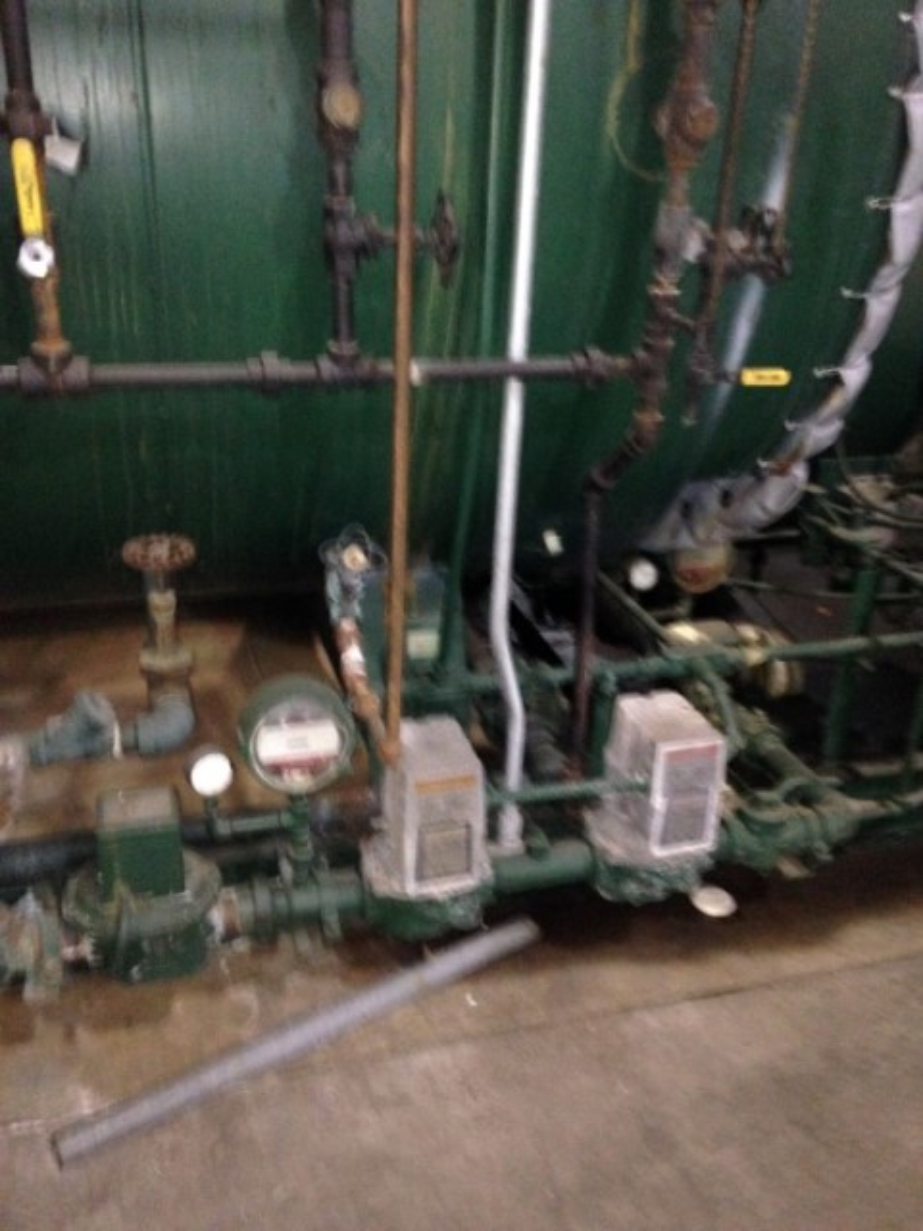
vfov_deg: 55.4
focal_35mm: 33
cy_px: 616
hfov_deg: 42.9
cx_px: 462
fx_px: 1173
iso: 500
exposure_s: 1/16
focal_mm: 4.12
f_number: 2.4
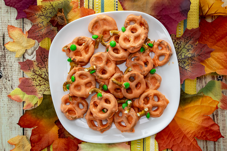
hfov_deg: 29.2
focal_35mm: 69
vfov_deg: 19.7
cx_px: 114
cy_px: 76
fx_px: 435
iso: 200
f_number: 6.3
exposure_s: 1/80
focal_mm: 46
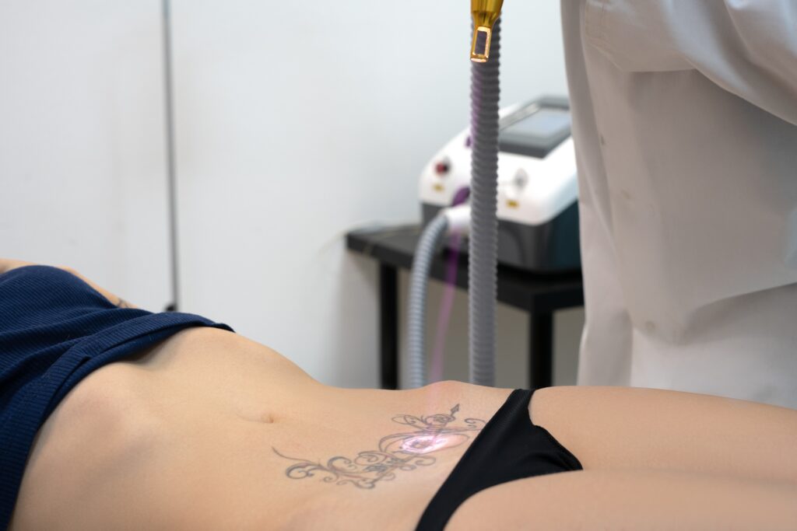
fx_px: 1107
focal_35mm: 50
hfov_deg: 39.6
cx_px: 398
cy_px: 266
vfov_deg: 27.0
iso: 250
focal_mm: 50
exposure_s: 1/25
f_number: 4.5
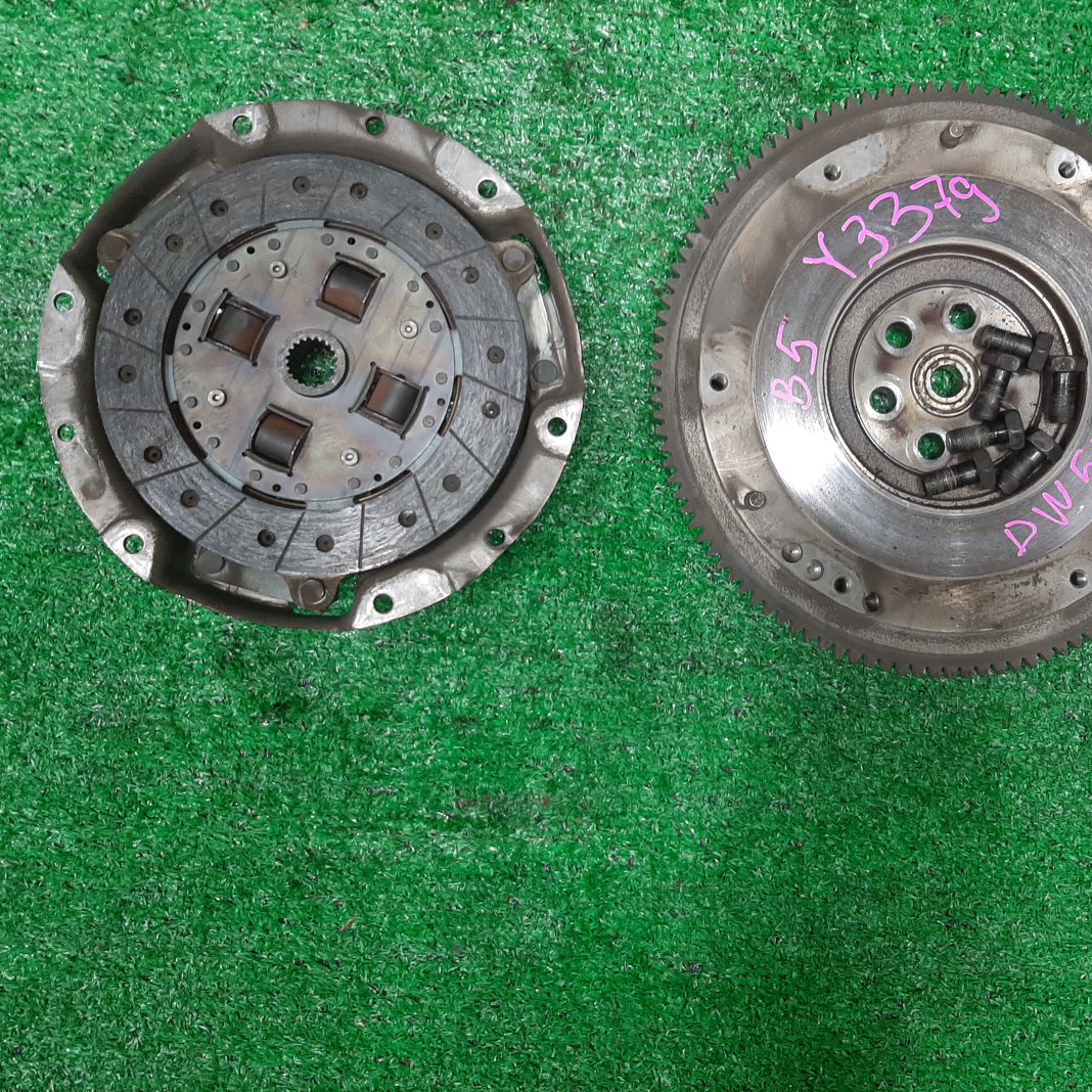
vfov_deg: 52.5
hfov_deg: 52.1
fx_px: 1106
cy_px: 543
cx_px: 671
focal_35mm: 31
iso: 130
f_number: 1.7
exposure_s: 1/50
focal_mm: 3.93
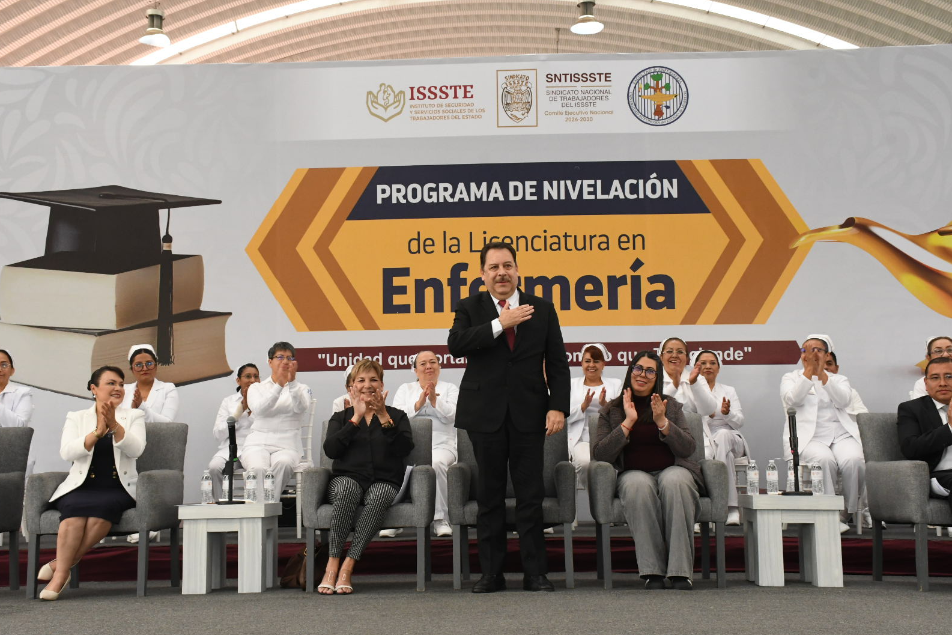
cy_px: 324
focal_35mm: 46
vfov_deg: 29.2
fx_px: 1216
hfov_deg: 42.7
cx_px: 468
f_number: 10
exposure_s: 1/125
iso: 2000
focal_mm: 30
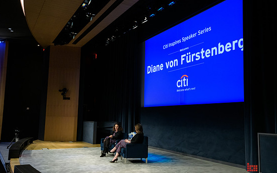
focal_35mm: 33
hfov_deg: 58.1
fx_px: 249
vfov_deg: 38.3
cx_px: 138
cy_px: 92
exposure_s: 1/200
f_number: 4
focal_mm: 31
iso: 3200
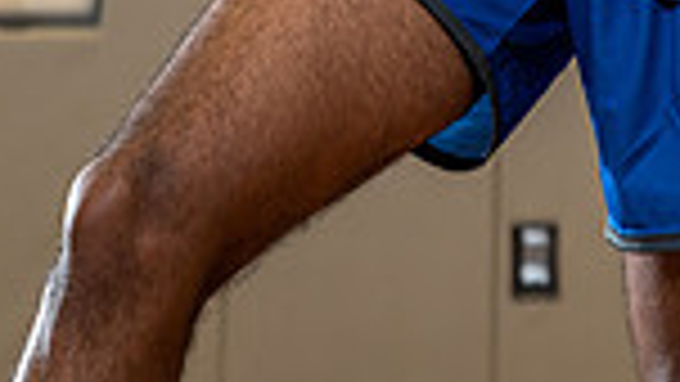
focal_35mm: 200
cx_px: 576
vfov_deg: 5.8
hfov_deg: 10.7
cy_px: -548
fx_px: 3607
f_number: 4
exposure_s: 1/125
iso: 400
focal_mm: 64
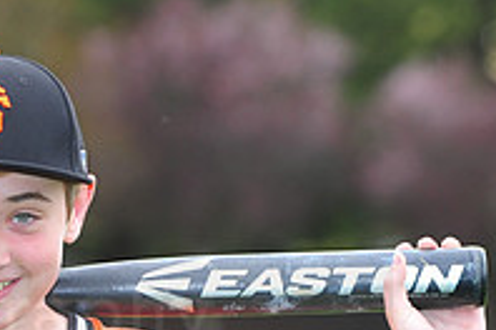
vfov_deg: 3.5
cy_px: 295
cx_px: -93
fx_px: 5456
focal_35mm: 396
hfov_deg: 5.2
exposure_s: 1/320
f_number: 5
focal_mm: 135
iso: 400
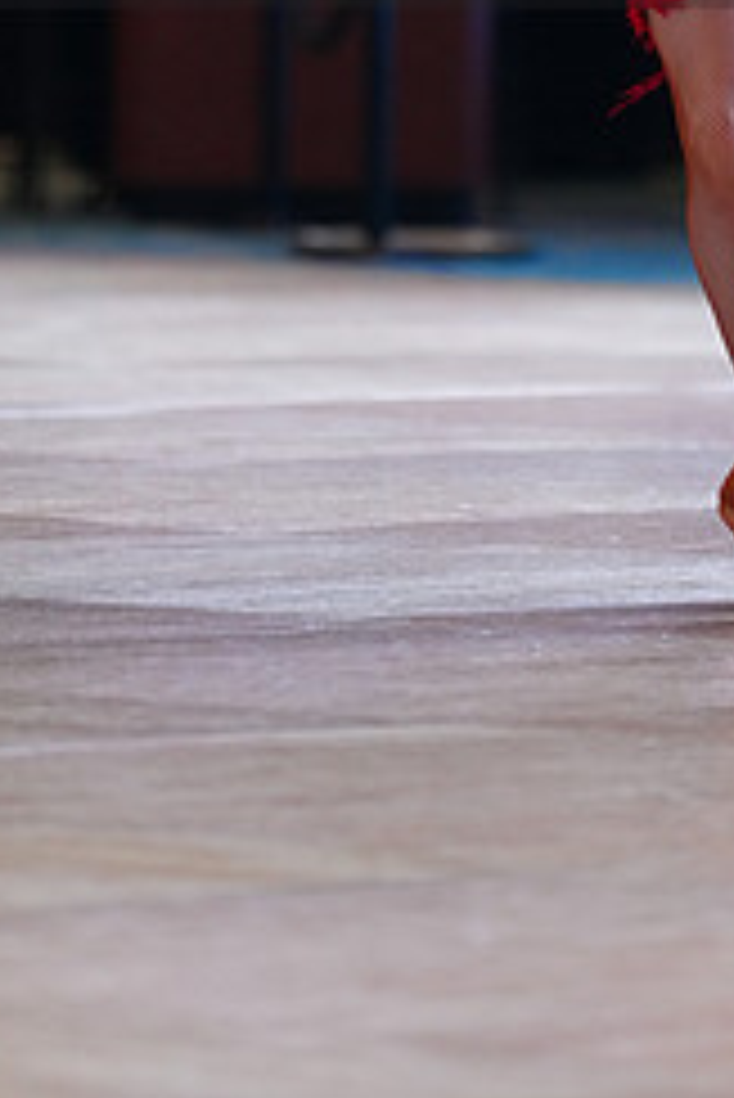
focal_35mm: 419
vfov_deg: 4.9
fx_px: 12795
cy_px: -140
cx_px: 453
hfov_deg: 3.3
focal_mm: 176
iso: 2000
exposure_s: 1/500
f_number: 2.8
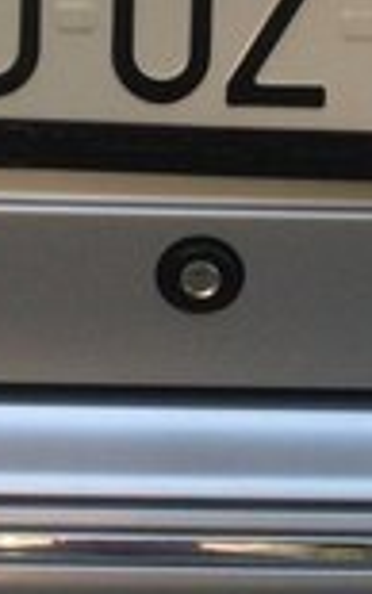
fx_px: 1815
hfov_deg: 11.7
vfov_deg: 17.5
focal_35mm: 112
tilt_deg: -11.5
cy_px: -161
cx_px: 230
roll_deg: +1.5
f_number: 2.4
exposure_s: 1/120
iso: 80
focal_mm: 4.12
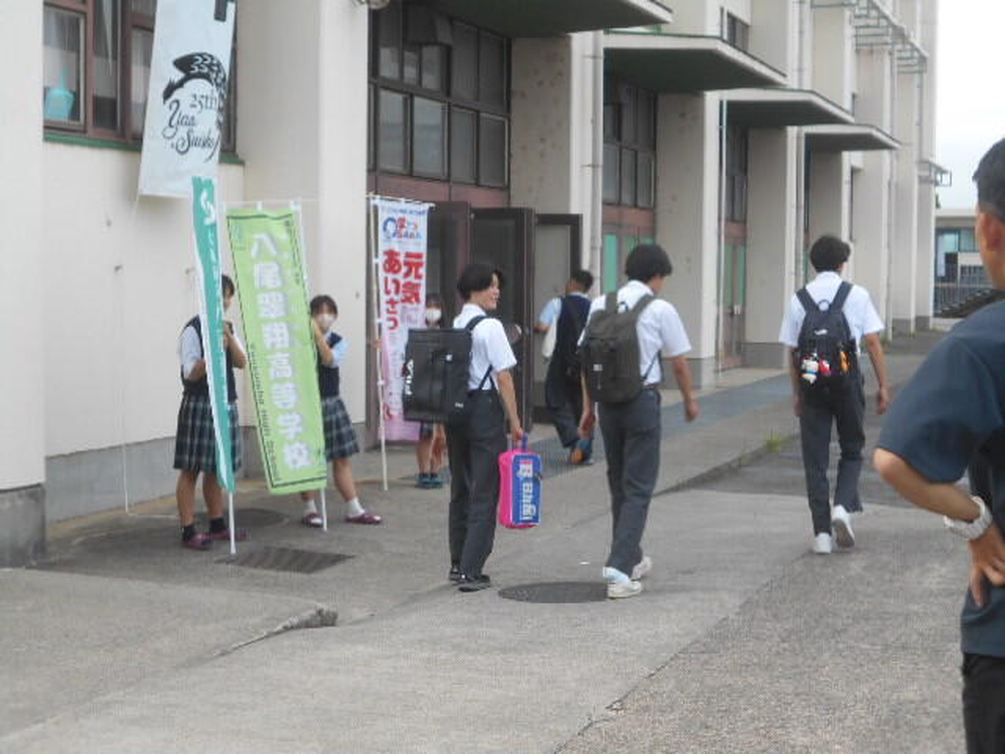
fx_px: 1684
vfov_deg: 25.2
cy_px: 377
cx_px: 502
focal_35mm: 58
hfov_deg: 33.2
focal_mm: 10
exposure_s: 1/250
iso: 110
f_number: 4.9
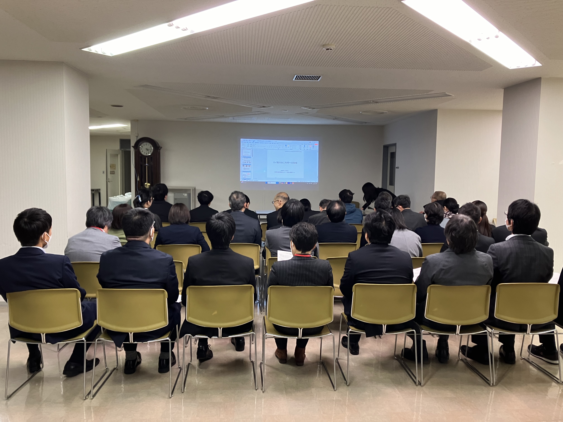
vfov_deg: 49.7
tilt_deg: -3.1
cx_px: 282
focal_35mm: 28
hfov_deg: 63.4
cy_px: 211
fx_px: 455
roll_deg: -1.3
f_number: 1.8
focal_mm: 3.99
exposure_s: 1/50
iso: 125
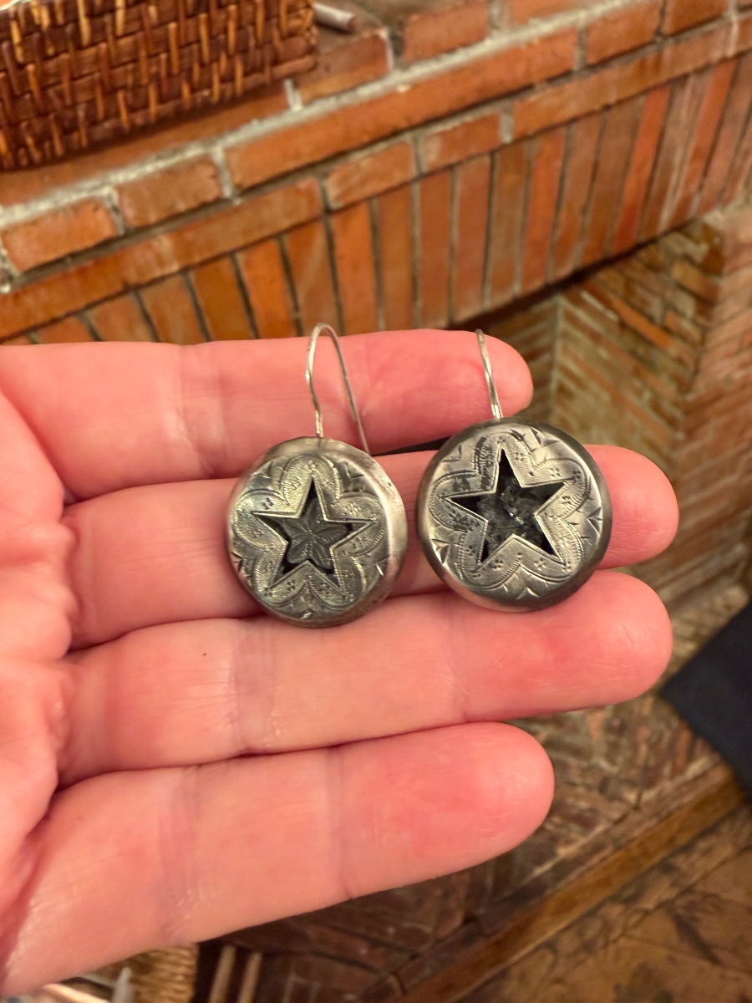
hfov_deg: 53.1
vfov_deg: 67.3
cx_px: 376
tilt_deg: -46.9
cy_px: 502
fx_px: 753
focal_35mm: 26
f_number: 2.2
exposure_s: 1/50
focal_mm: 2.22
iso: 400
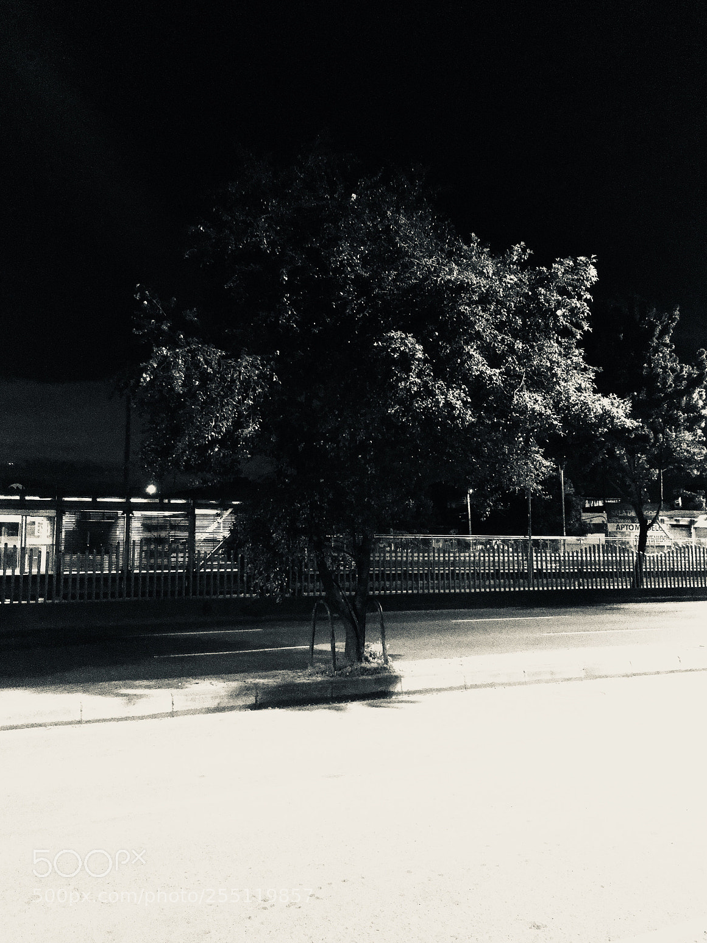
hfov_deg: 46.8
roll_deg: -0.5
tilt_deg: +4.6
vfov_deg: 60.0
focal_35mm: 30
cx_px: 360
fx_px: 817
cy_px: 456
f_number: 2.2
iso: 800
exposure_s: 1/15
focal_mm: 4.15
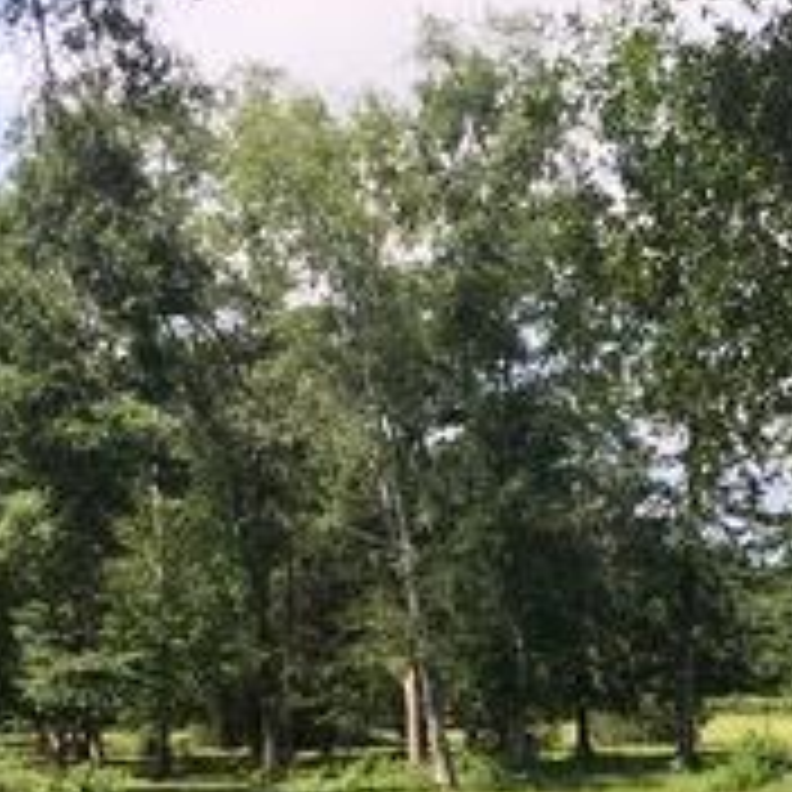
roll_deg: +0.1
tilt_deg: -3.3
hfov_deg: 18.4
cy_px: 950
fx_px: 2407
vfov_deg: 17.8
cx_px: 675
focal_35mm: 93
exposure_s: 1/668
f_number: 2.2
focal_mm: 4.15
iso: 25
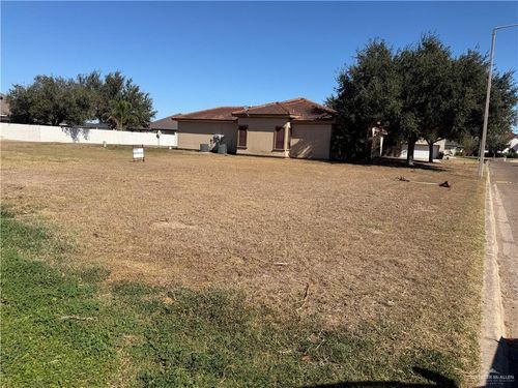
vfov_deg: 56.8
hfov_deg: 71.6
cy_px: 194
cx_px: 259
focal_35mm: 24
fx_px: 359
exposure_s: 1/5714
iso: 80
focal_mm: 6.76
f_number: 1.78
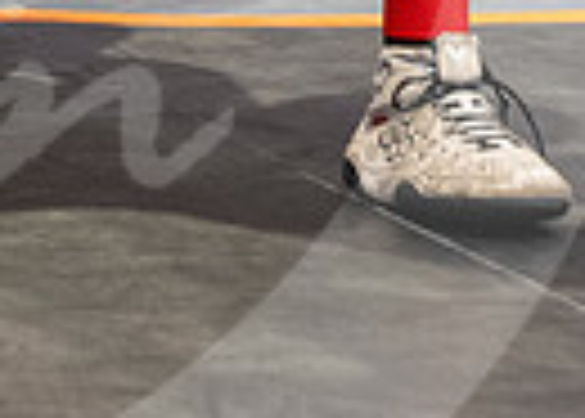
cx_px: 35
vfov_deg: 1.9
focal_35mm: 769
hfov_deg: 2.6
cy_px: -387
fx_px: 12783
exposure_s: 1/1000
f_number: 2.8
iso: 3200
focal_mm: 135
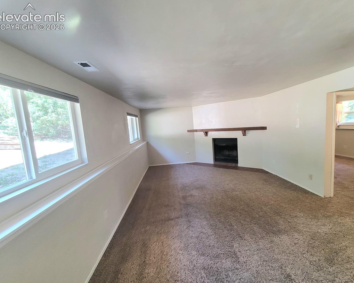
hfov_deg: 100.6
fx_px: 147
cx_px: 186
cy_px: 143
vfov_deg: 88.0
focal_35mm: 14
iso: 320
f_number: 2.2
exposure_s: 1/60.2
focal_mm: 2.2
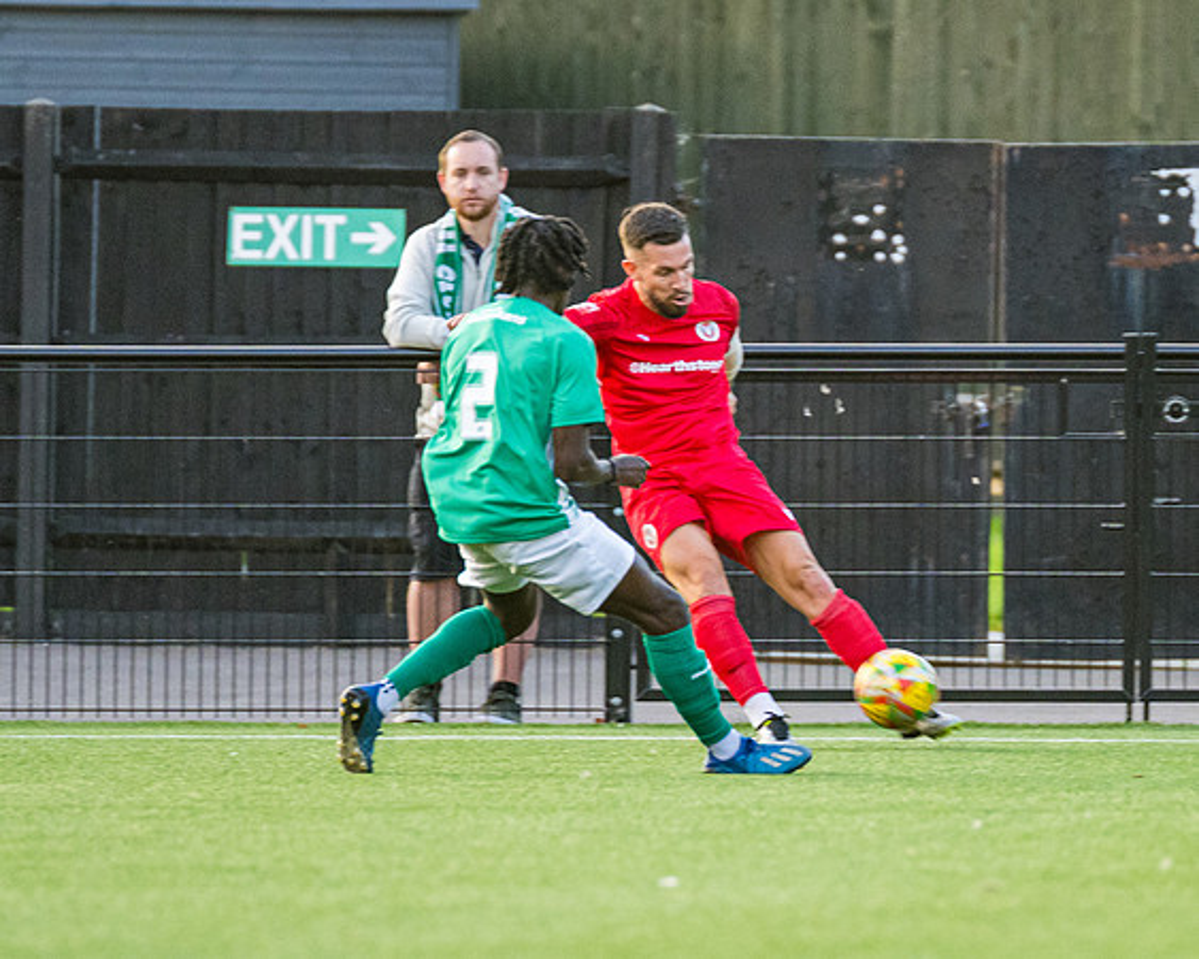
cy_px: 391
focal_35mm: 782
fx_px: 27734
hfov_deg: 2.5
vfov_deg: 2.0
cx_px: 876
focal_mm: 300
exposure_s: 1/800
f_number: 2.8
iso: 1250
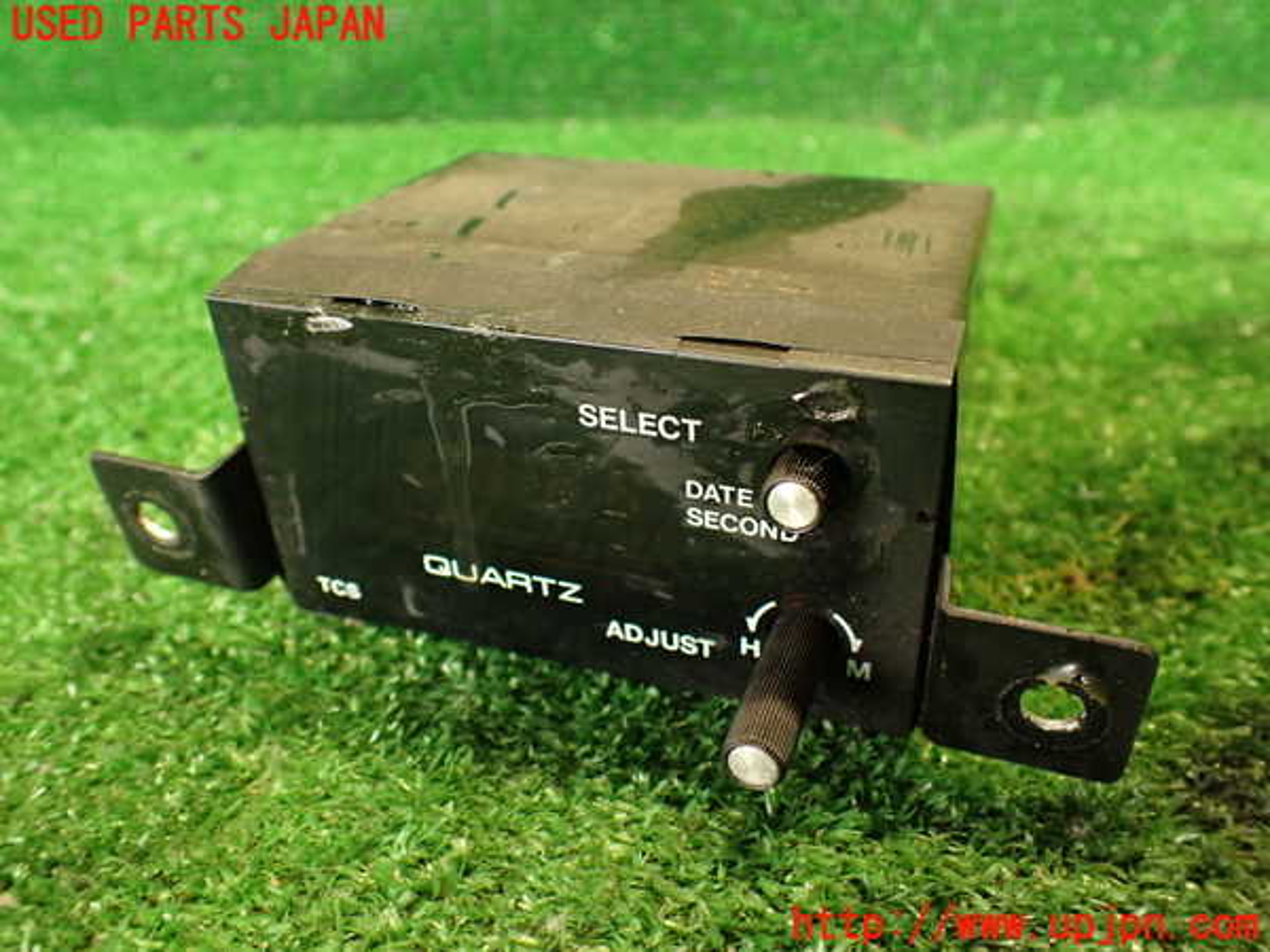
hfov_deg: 60.0
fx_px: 1101
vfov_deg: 46.8
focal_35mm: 30
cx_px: 635
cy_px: 476
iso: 500
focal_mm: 5.4
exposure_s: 1/30
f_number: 2.3
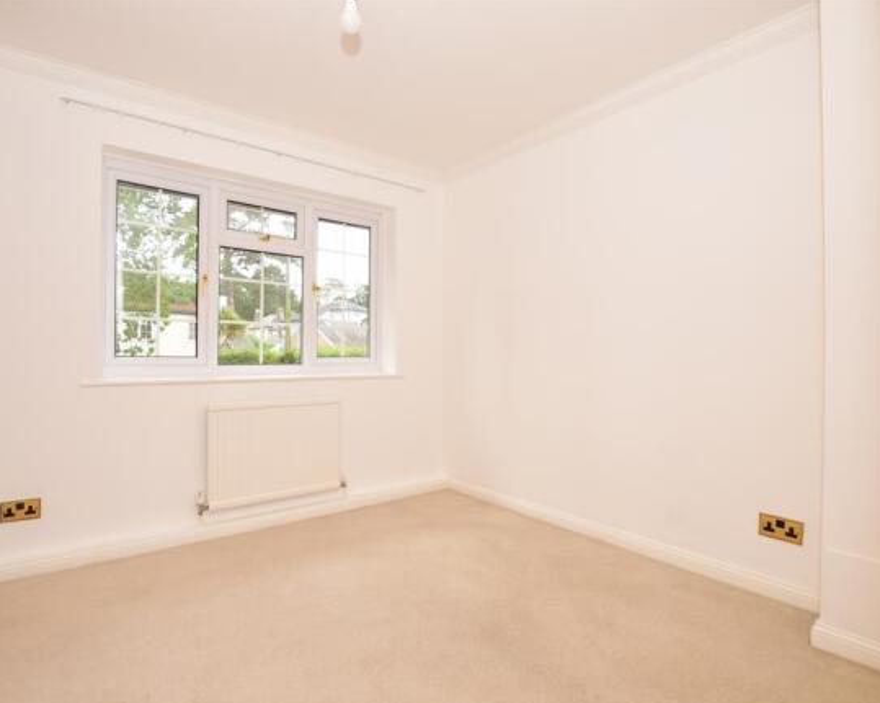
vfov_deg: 58.8
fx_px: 625
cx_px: 403
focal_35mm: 24
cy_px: 353
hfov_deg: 70.2
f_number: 7.1
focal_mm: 14
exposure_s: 1/125
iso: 400
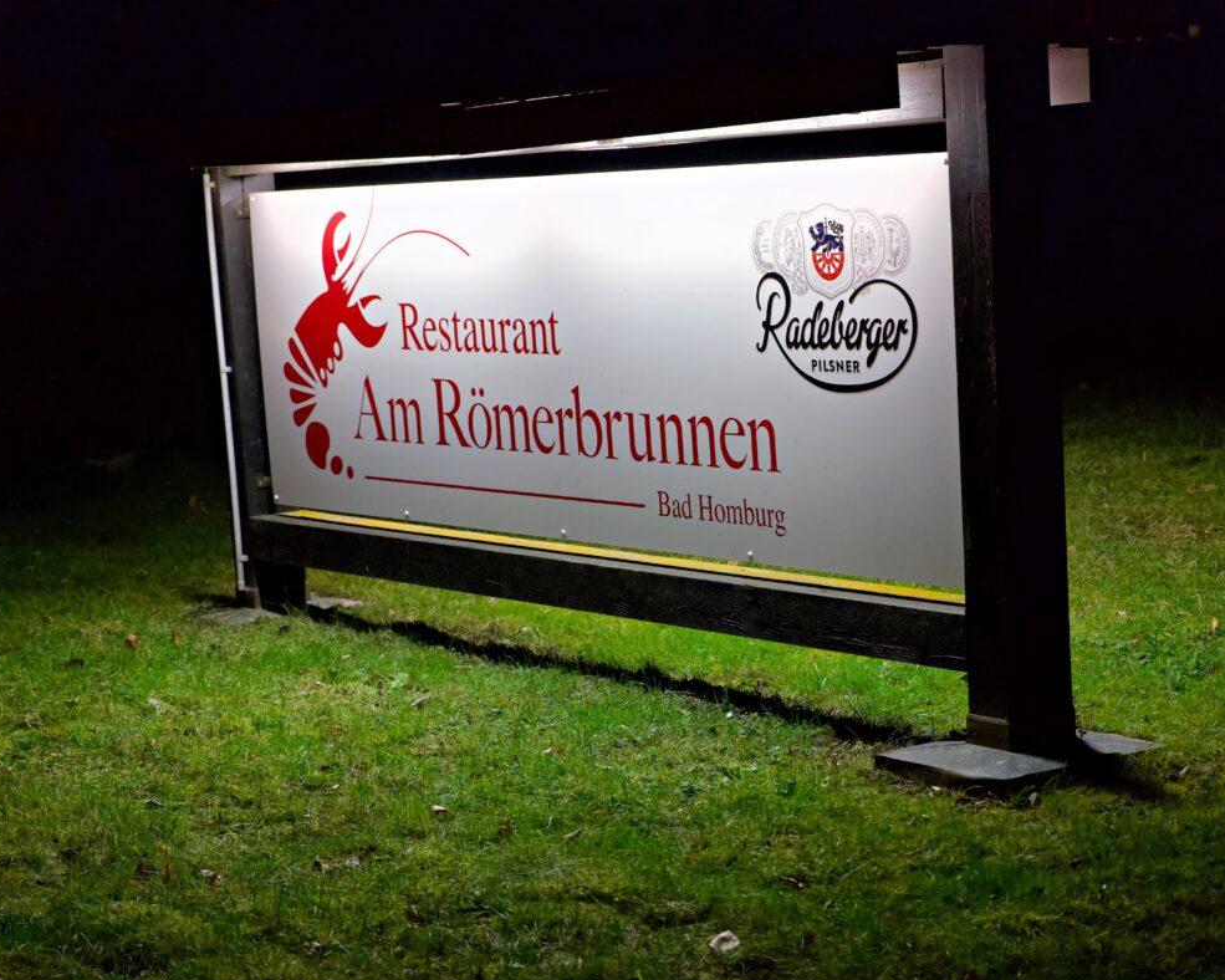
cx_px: 628
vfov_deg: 19.2
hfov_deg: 23.8
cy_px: 496
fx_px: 2900
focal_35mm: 80
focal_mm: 70
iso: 8000
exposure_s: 1/80
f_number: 4
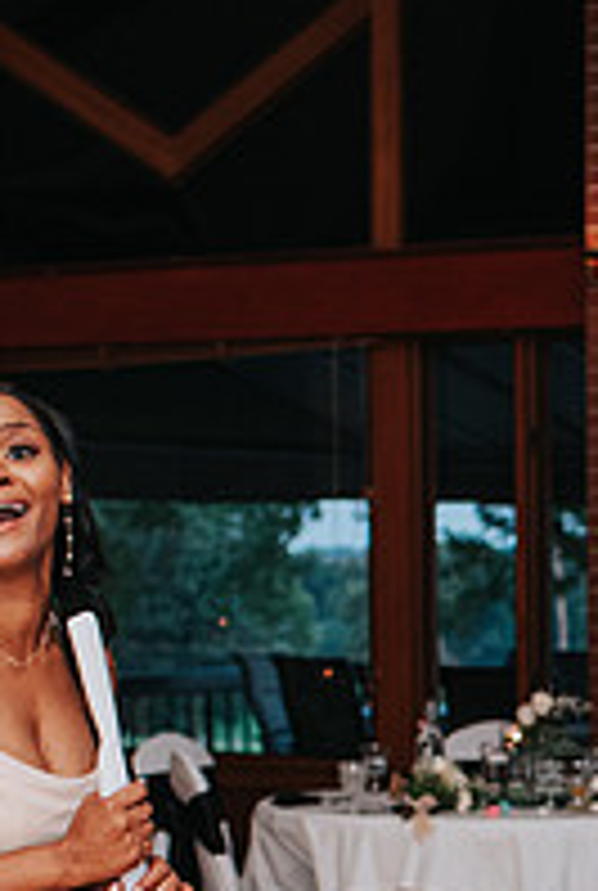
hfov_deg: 10.1
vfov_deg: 14.9
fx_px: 3296
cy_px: 1027
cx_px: 815
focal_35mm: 133
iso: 1000
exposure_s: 1/200
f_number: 3.2
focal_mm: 35
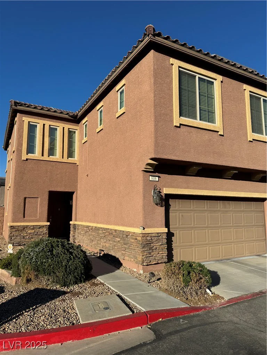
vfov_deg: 71.6
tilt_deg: +8.0
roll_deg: -0.7
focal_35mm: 24
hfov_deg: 56.8
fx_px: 247
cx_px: 134
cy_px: 178
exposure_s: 1/5814
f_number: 1.78
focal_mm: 6.76
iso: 80
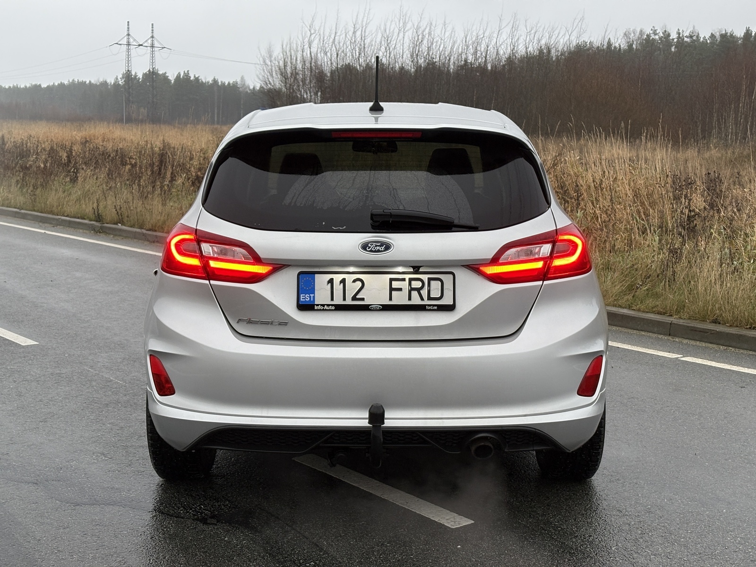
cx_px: 378
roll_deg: -1.2
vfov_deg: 28.0
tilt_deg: -7.4
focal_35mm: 52
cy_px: 284
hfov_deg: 36.8
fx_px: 1136
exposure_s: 1/55
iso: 160
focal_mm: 5.96
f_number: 1.6
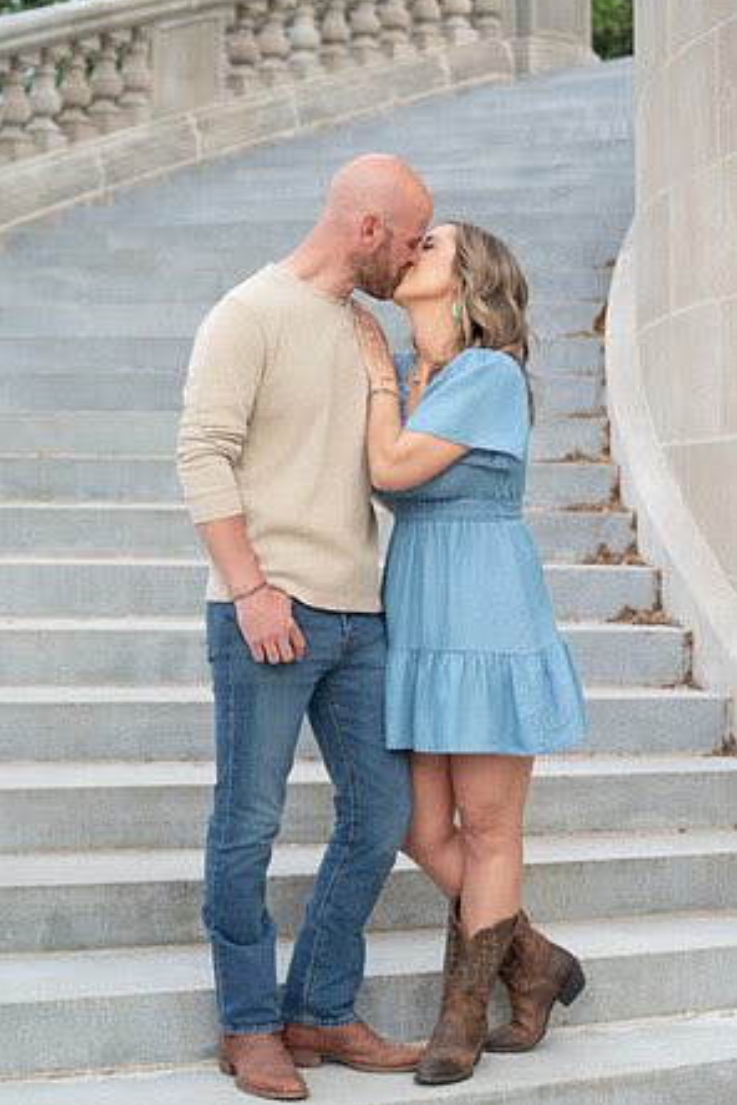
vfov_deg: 28.5
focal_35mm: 71
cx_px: 368
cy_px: 548
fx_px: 2180
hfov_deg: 19.2
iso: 320
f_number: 4
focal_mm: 70
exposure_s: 1/200
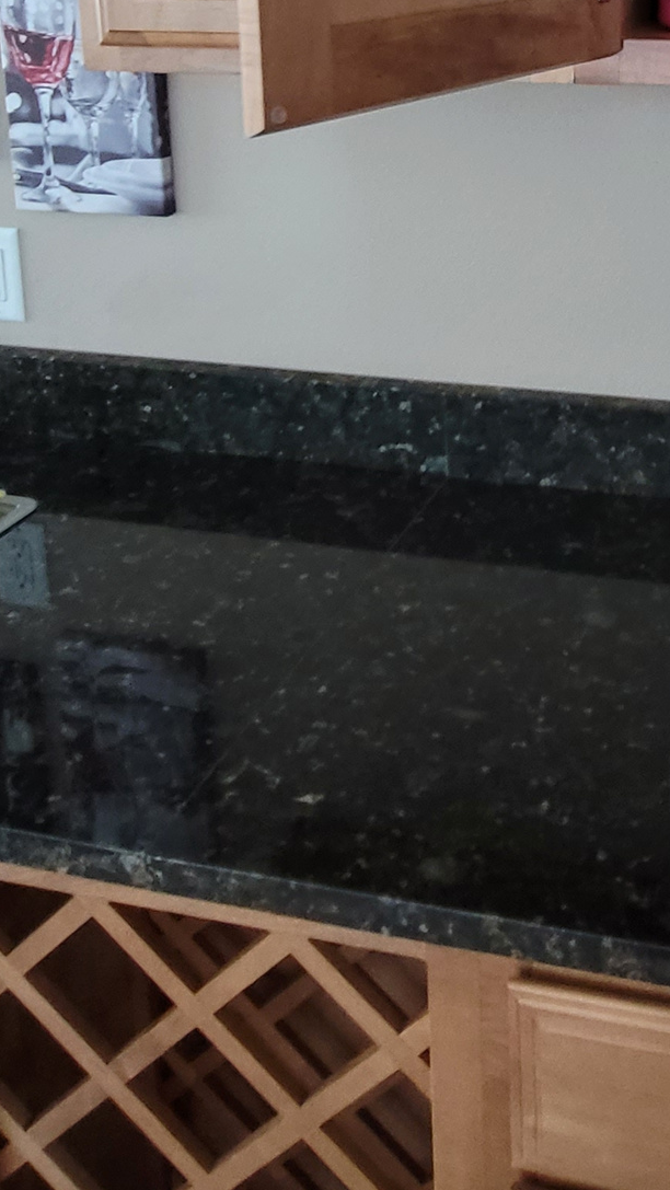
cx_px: 607
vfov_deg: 49.0
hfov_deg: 30.6
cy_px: 148
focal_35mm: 37
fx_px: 1168
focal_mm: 2.2
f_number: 2.2
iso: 640
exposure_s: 1/24
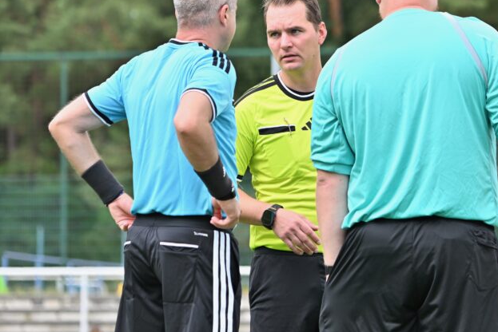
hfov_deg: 6.8
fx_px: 4207
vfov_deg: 4.5
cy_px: 161
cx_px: 357
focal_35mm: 304
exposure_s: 1/1600
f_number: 5.3
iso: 720
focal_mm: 185
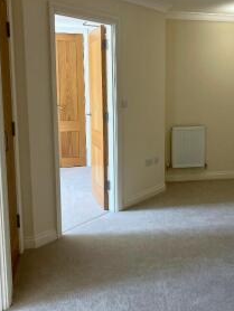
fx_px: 396
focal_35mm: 44
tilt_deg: -8.9
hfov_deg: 32.5
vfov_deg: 42.9
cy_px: 144
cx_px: 168
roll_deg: -0.6
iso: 64
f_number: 1.8
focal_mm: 3.99
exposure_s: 1/121
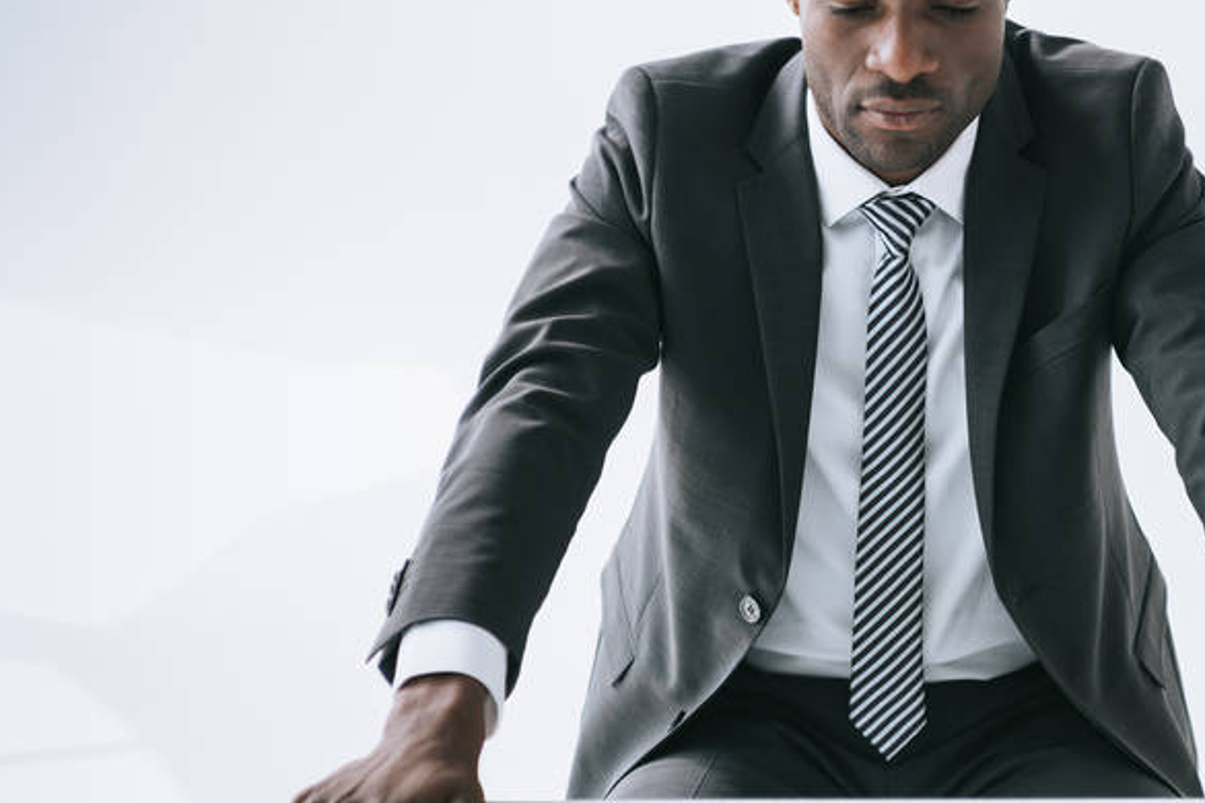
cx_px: 831
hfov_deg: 24.0
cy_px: 452
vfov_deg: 16.3
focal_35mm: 84
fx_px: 2811
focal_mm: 48
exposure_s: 1/200
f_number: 2.8
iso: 200
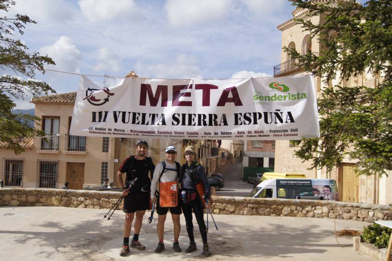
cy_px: 130
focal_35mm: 33
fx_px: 359
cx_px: 196
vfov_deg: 39.9
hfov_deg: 57.3
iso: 200
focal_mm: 22
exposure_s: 1/2000
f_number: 5
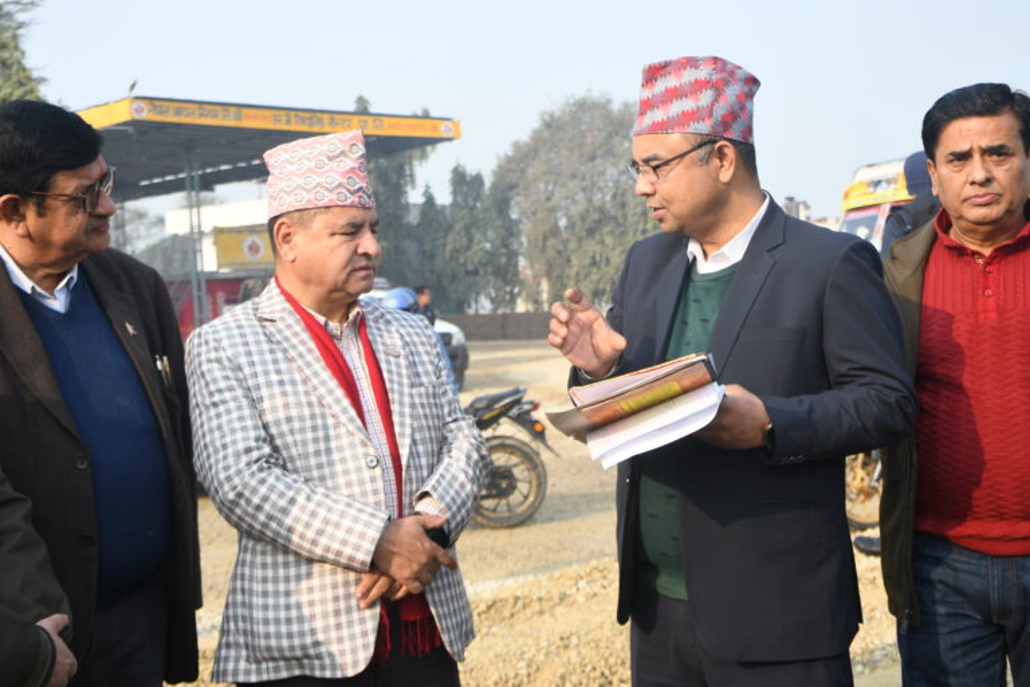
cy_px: 344
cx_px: 515
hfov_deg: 41.1
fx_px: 1373
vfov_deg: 28.1
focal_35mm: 48
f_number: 4
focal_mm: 32
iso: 200
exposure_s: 1/250
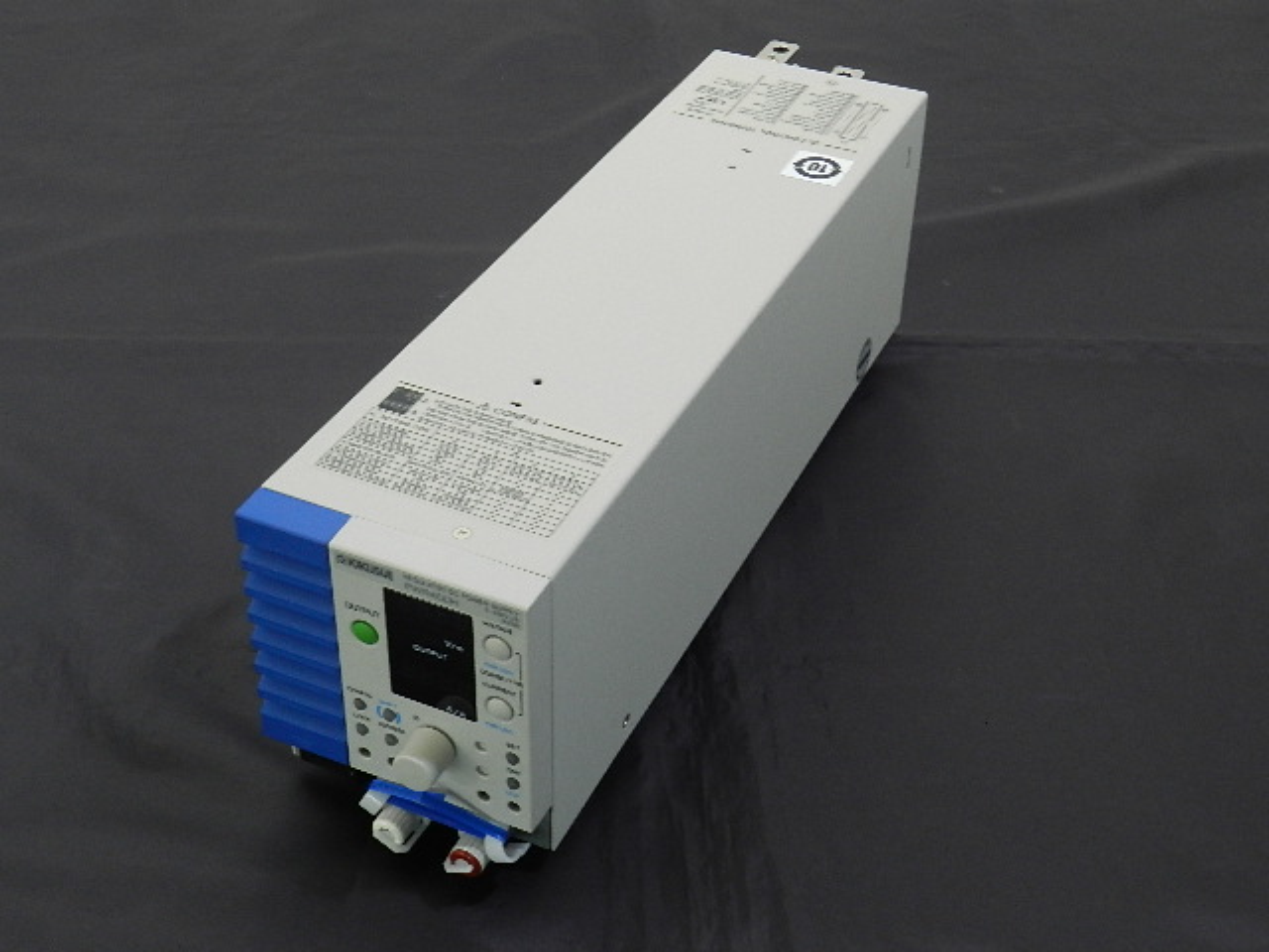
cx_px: 634
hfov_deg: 41.2
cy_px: 476
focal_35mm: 46
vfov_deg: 31.5
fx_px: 1686
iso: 400
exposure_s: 1/13
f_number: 4.2
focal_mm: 8.1
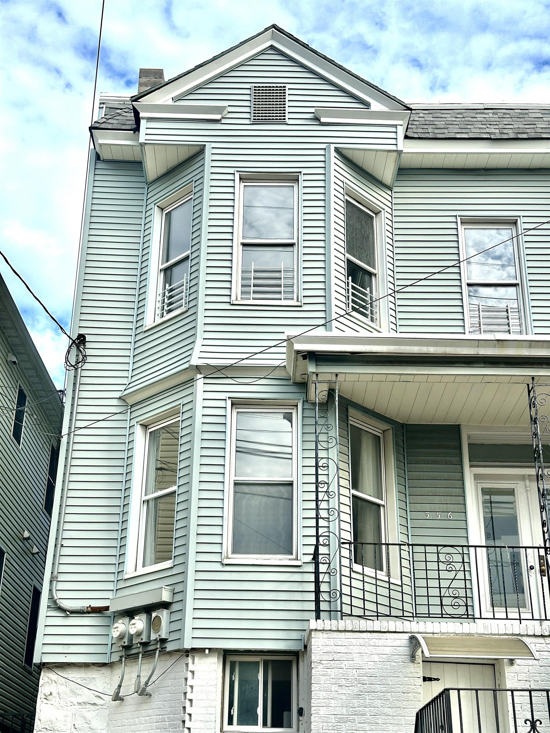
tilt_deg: +24.8
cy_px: 366
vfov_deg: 39.7
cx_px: 275
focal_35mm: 48
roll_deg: -2.3
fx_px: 1017
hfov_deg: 30.3
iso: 64
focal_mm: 6.86
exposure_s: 1/2890
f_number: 1.78
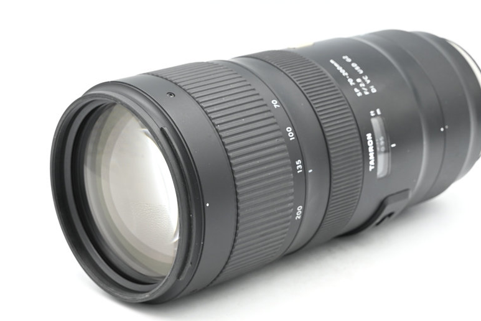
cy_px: 132
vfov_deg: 14.1
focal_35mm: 97
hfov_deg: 21.0
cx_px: 283
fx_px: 1296
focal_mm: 75
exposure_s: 1/13
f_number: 14
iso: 200
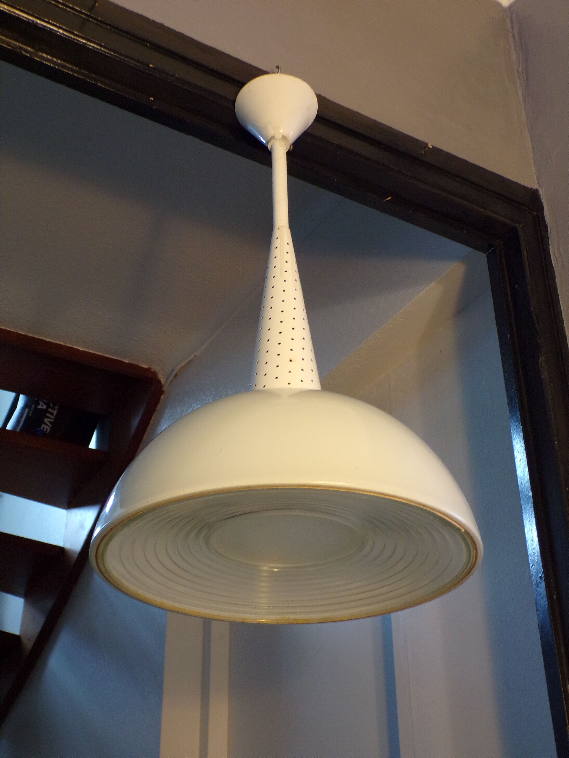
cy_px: 379
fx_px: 920
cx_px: 284
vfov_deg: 44.8
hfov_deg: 34.3
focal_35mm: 42
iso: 266
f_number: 3.4
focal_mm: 7.6
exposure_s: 1/17
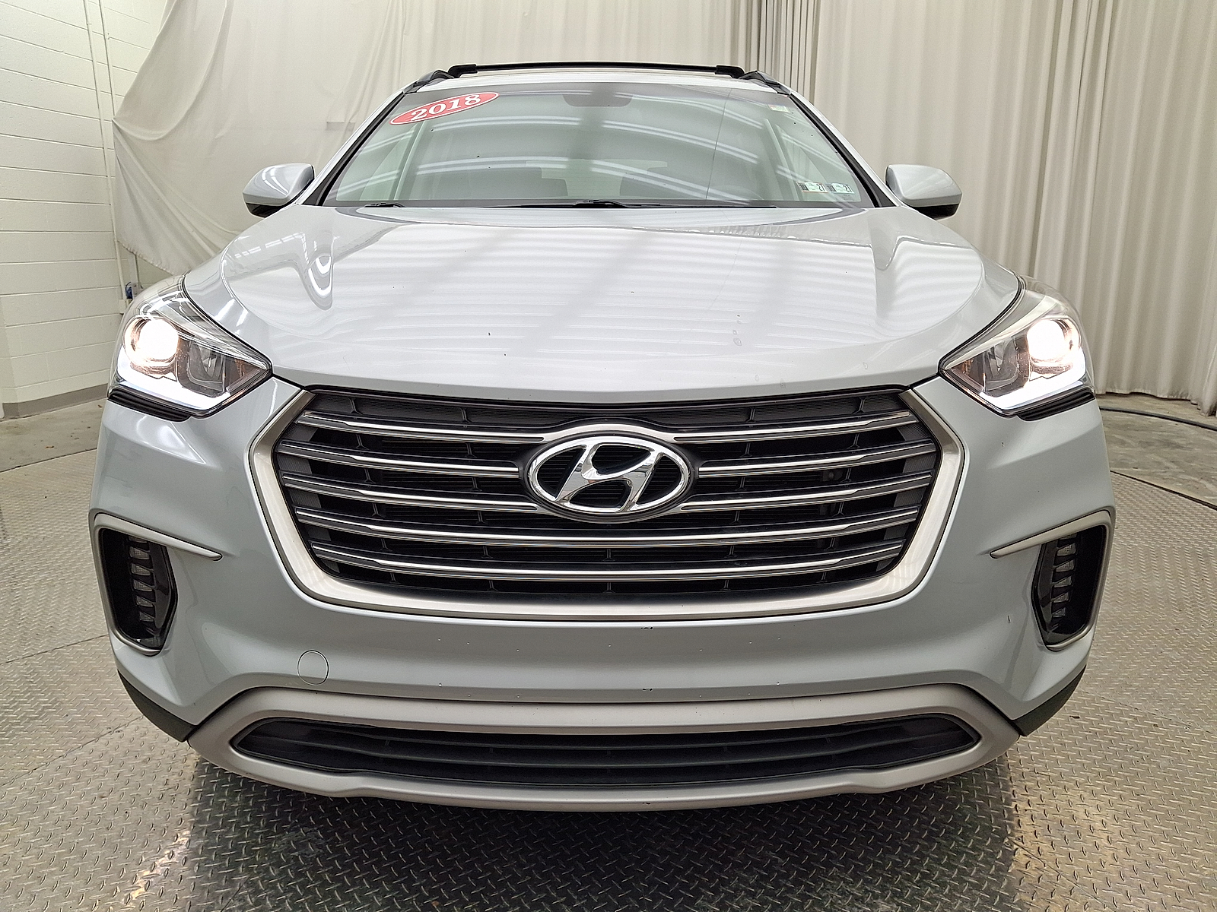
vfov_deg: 54.9
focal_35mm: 25
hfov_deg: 69.4
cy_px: 456
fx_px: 879
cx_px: 608
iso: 28
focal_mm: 4.69
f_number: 1.8
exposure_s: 1/120
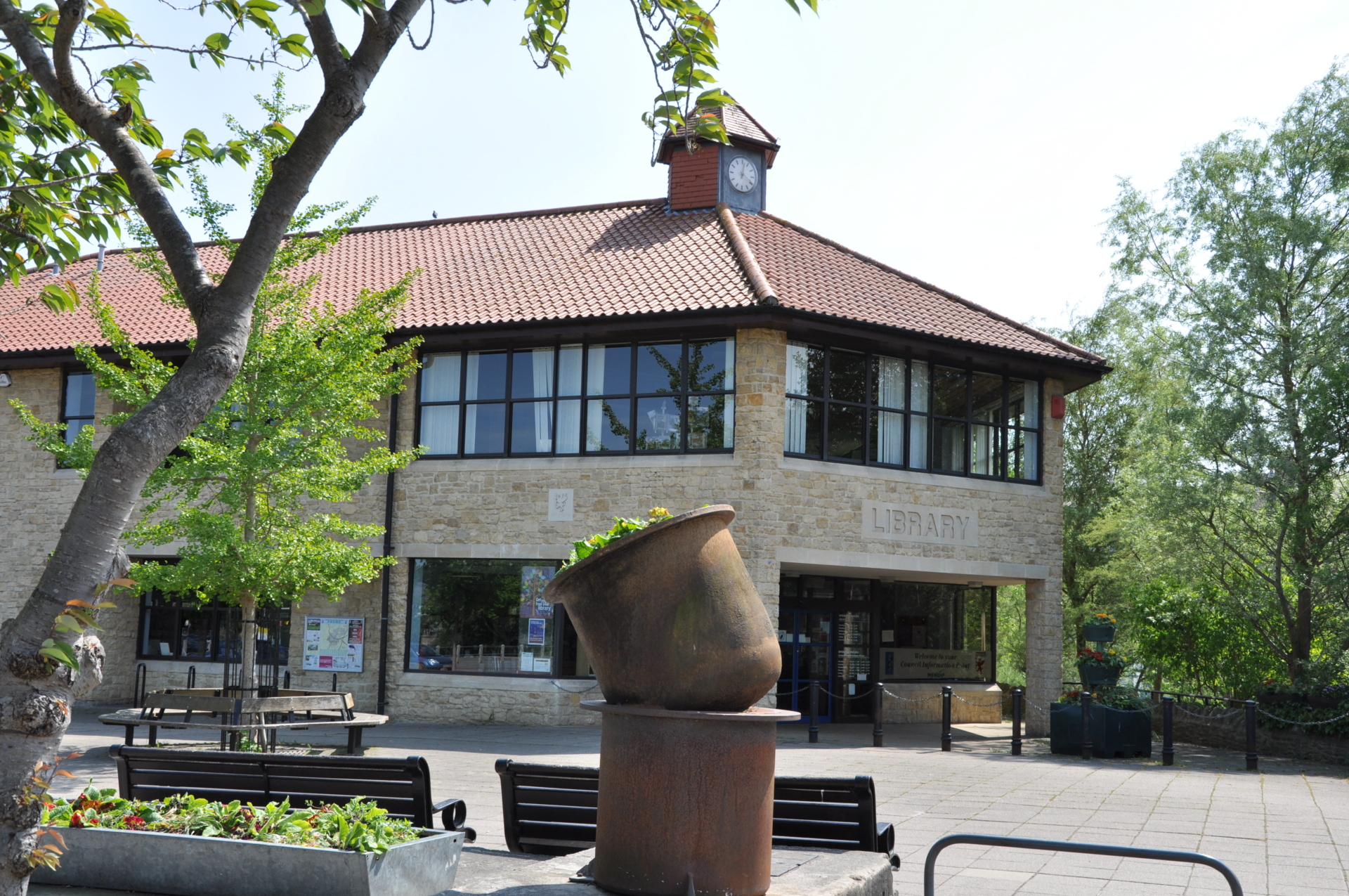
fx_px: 1460
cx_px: 674
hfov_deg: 49.6
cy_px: 448
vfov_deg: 34.1
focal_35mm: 39
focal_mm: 26
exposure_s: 1/320
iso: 200
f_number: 9
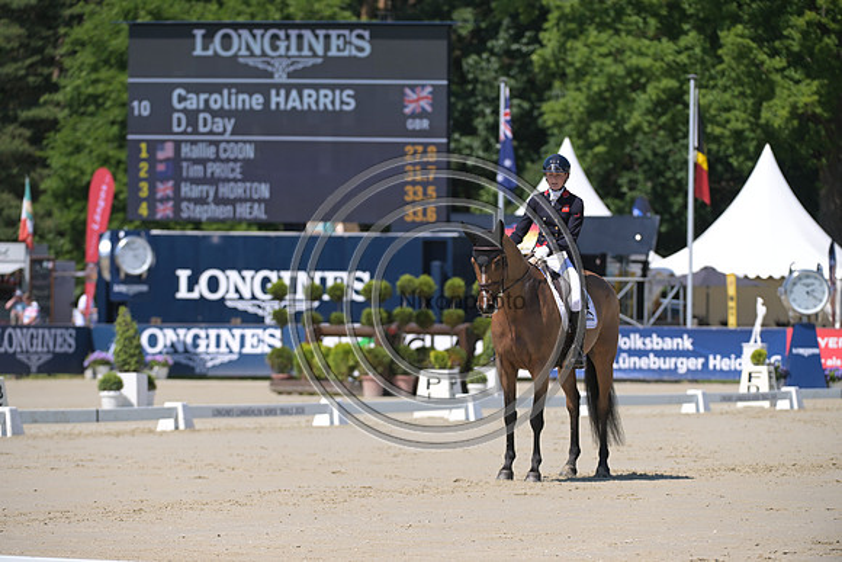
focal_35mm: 240
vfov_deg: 5.7
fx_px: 5614
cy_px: 281
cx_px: 421
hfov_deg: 8.6
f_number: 5
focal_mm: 240
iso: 250
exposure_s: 1/1250
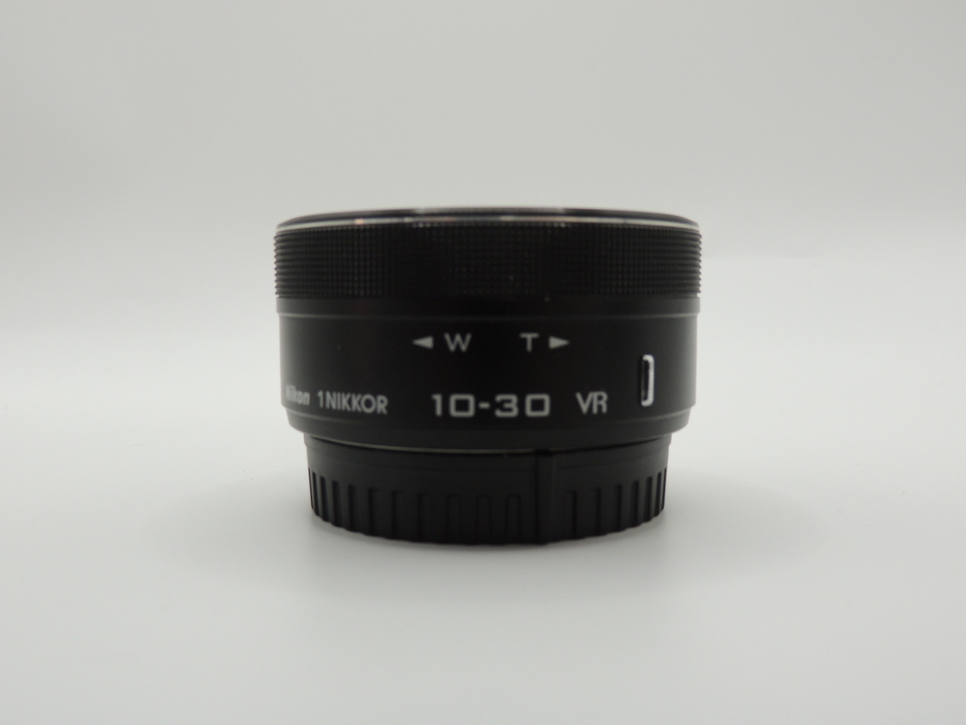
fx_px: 977
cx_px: 491
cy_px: 380
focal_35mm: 35
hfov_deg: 52.6
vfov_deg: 40.7
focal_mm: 5.8
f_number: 3.2
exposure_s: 1/50
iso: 125
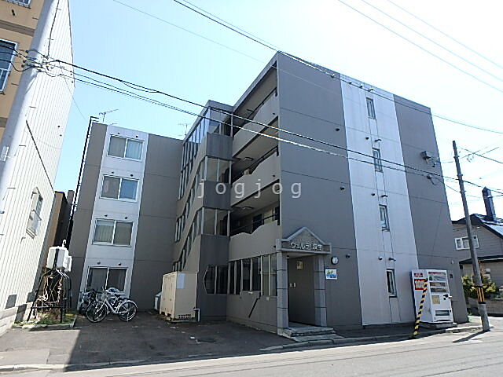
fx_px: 305
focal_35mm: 21
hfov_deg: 79.0
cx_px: 252
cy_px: 188
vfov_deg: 63.4
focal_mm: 3.7
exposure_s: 1/640
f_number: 3.5
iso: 125
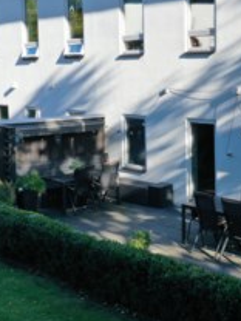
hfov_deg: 22.8
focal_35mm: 62
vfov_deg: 30.9
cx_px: 236
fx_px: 576
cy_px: 103
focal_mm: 10.26
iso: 100
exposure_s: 1/160
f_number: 6.3
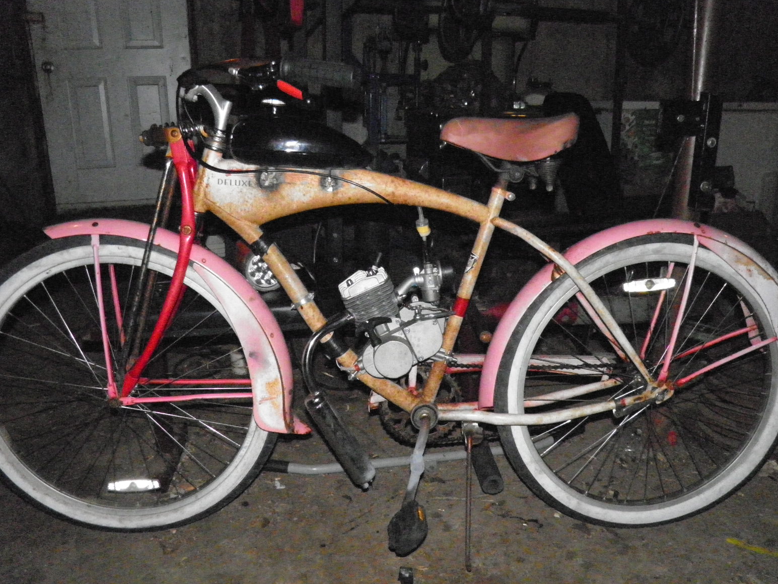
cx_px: 395
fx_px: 652
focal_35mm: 29
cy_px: 300
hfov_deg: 61.7
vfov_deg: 48.2
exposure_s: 1/500
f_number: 2.8
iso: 1600
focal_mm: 4.9
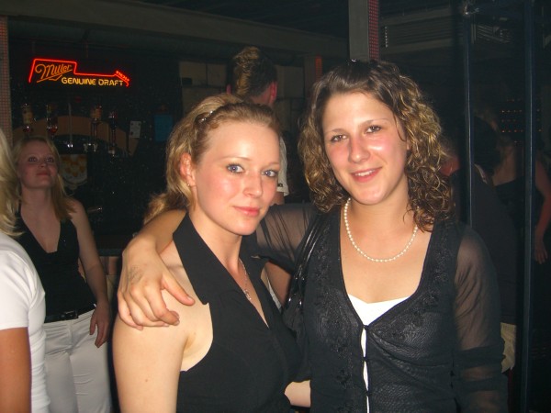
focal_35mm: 38
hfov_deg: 49.0
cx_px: 276
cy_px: 206
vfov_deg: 37.7
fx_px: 605
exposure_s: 1/60
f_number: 2.8
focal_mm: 7.9
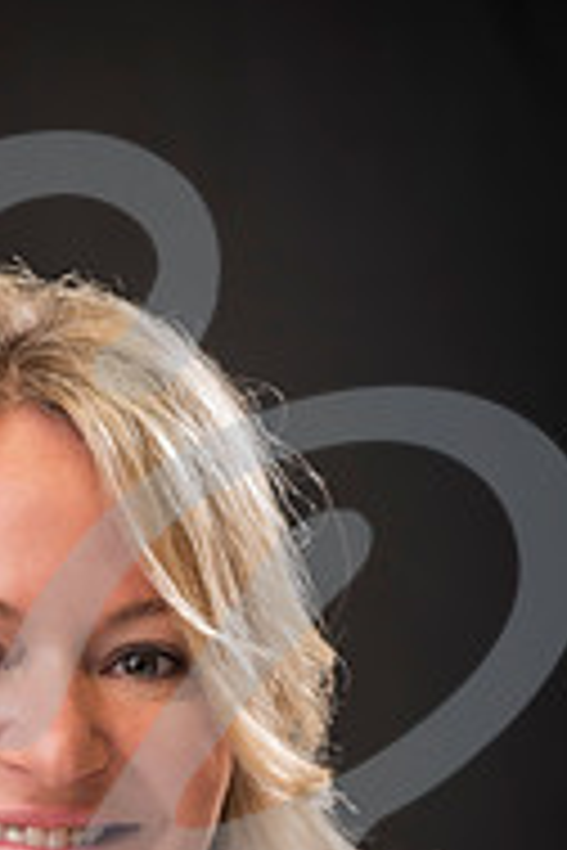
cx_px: -50
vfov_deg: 12.1
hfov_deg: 8.2
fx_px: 3945
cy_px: 890
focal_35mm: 167
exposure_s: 1/200
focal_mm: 70
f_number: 2.8
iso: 100
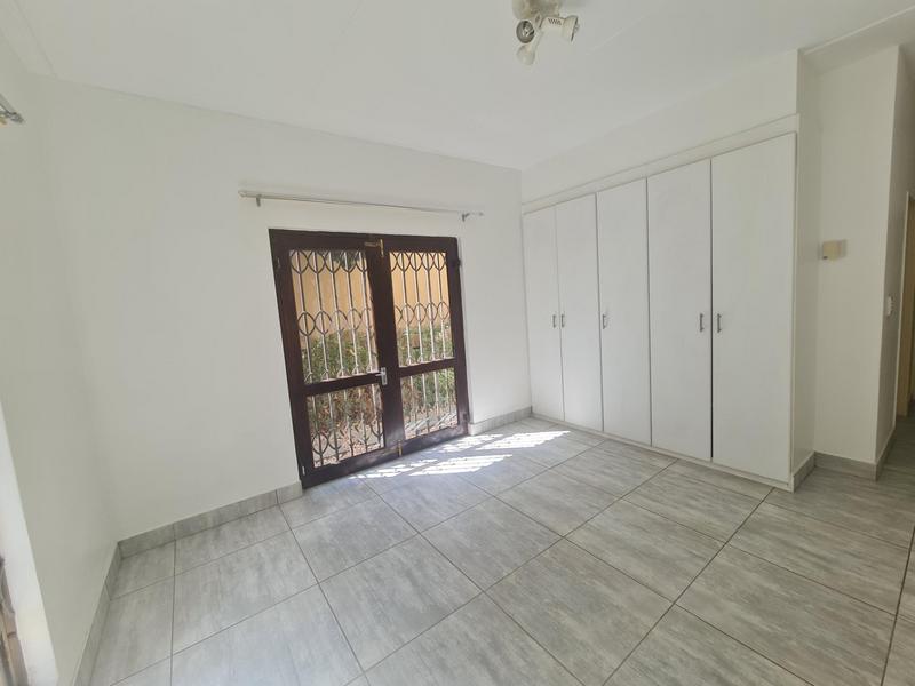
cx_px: 458
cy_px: 343
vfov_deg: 89.9
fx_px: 344
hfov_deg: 106.2
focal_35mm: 13
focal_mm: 2.2
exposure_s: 1/124
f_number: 2.2
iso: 50
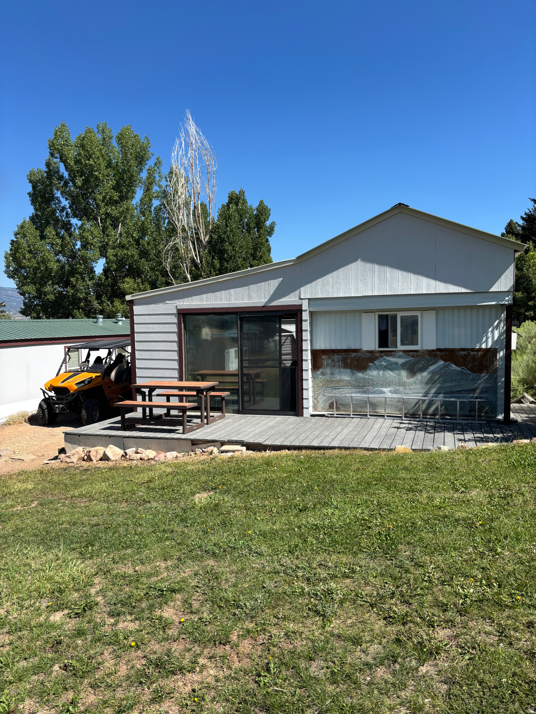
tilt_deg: -4.4
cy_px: 357
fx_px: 537
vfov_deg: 67.3
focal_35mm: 26
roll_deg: +1.1
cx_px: 268
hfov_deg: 53.1
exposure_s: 1/2513
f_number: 1.6
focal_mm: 5.96
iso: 50
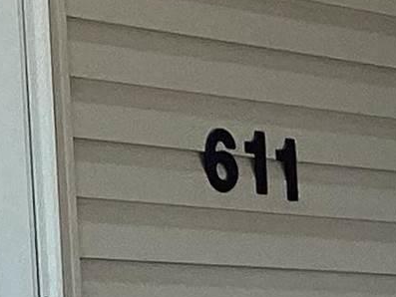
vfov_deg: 6.1
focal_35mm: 240
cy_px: 502
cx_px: 498
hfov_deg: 8.2
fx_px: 2746
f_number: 2.4
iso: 40
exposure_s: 1/120
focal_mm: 3.3
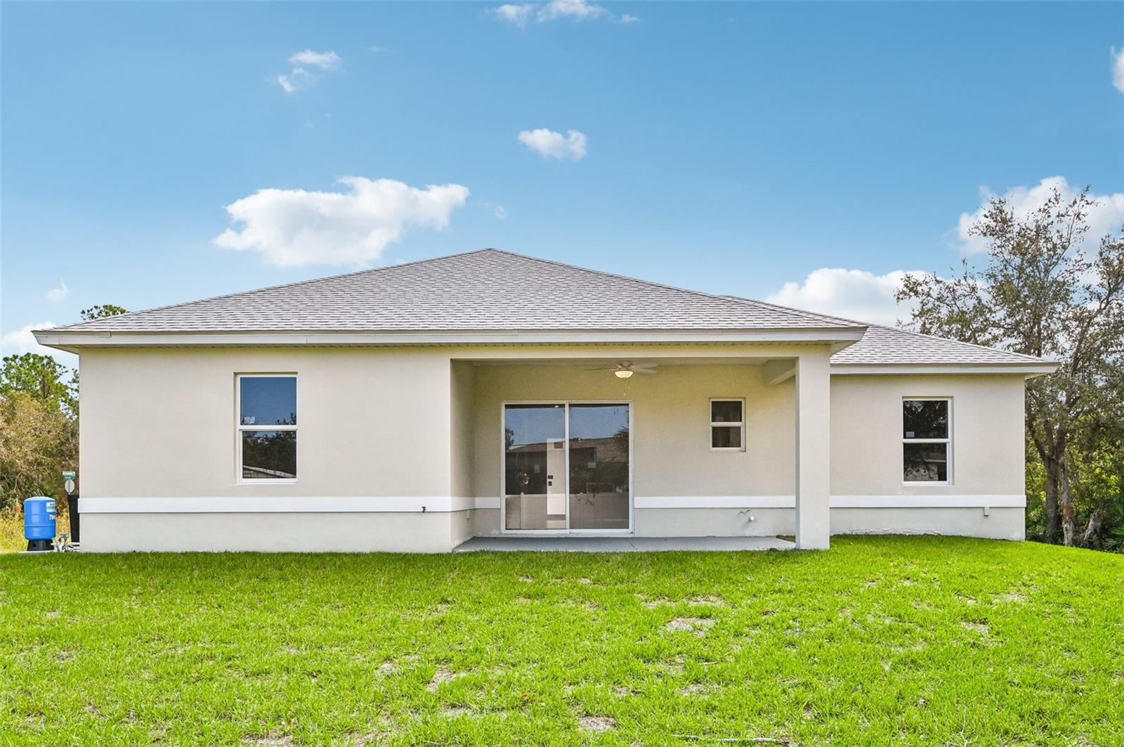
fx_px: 702
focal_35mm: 22
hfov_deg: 77.4
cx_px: 562
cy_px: 374
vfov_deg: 56.0
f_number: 8
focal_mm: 22.5
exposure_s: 1/1250
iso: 400
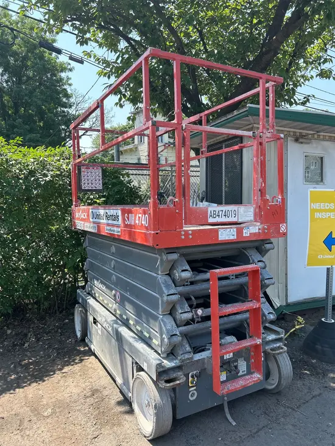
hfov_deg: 53.1
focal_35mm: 26
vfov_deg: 67.3
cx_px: 168
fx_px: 335
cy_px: 223
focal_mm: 5.7
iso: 50
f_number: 1.5
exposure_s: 1/1224
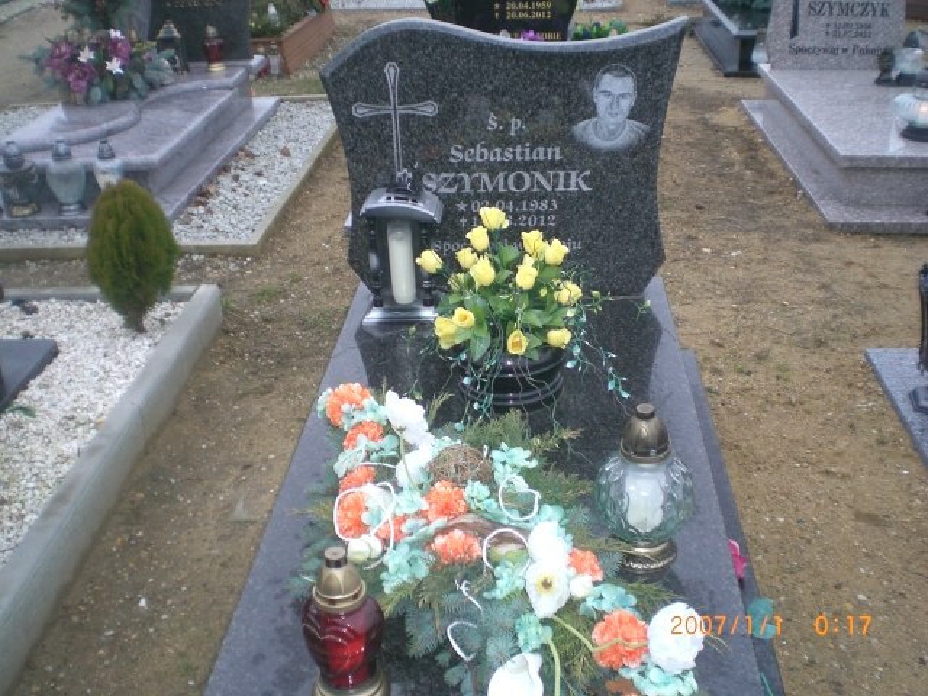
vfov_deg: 37.7
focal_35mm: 38
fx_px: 1019
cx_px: 464
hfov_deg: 49.0
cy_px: 348
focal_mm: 6.3
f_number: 3.1
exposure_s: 1/100
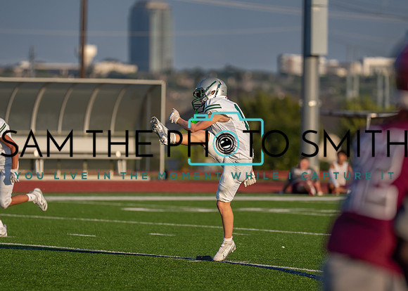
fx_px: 3541
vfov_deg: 4.7
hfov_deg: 6.6
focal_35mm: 306
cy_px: 147
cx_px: 229
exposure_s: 1/2500
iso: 100
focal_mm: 200
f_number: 2.8
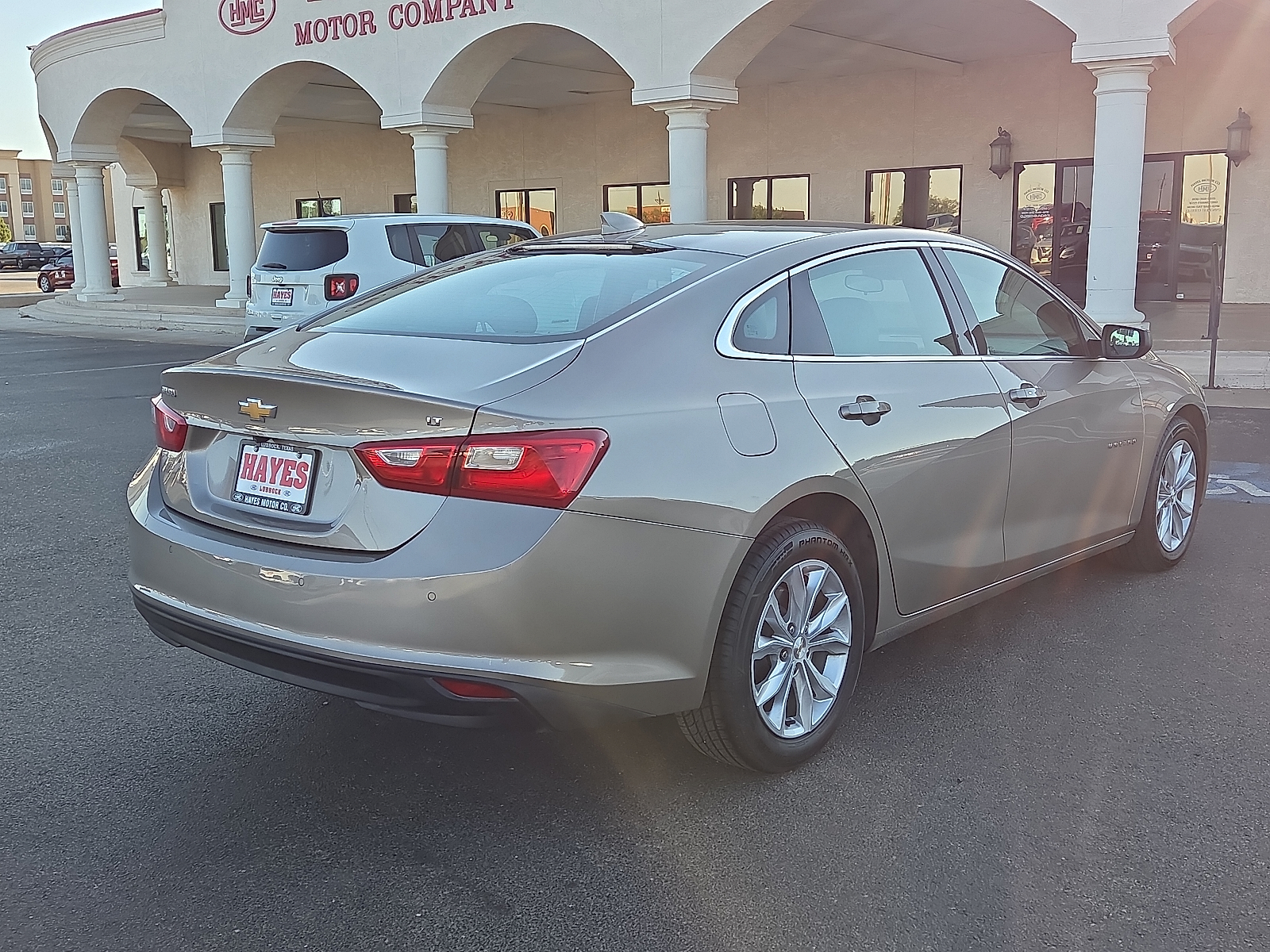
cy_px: 476
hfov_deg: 52.6
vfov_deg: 40.7
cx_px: 635
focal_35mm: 35
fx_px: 1284
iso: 25
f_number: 1.8
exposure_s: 1/333
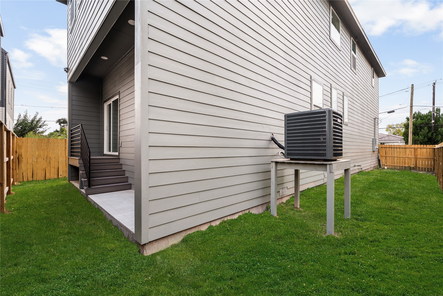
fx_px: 197
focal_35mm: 16
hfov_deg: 96.7
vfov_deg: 73.7
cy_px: 148
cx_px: 222
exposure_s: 1/3
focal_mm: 16
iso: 250
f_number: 9
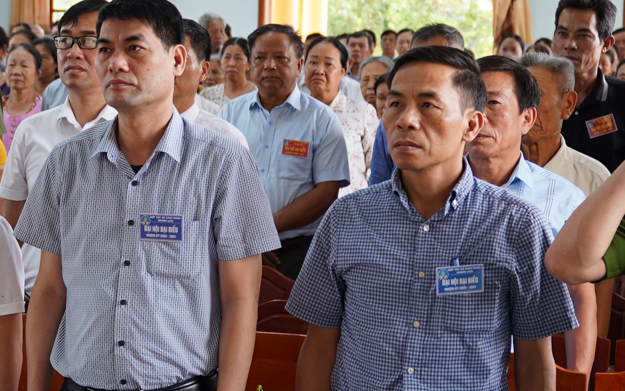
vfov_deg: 11.1
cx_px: -173
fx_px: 2018
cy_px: 171
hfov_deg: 16.7
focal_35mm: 118
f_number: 2.8
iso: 160
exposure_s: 1/40
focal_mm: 30.9
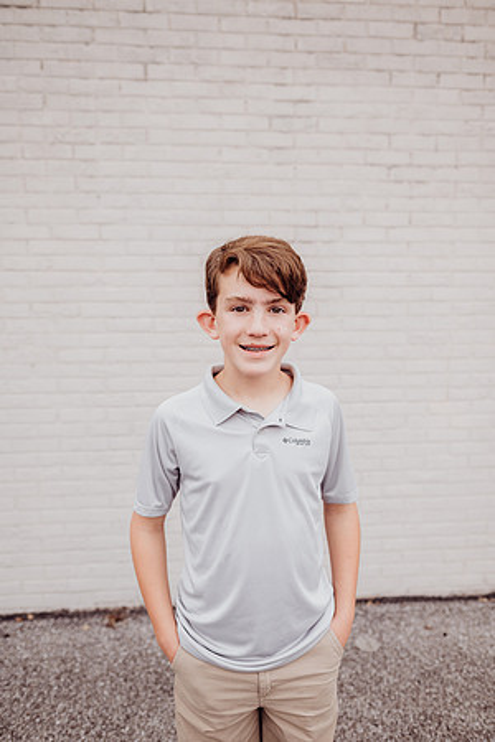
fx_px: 495
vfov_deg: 73.7
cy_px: 371
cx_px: 248
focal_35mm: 24
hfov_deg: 53.1
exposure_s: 1/200
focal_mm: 24
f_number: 2.5
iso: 200
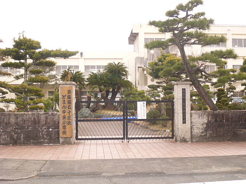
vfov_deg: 29.7
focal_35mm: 49
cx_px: 124
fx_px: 348
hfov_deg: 38.9
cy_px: 90
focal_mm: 8.5
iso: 200
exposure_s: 1/80
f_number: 3.6
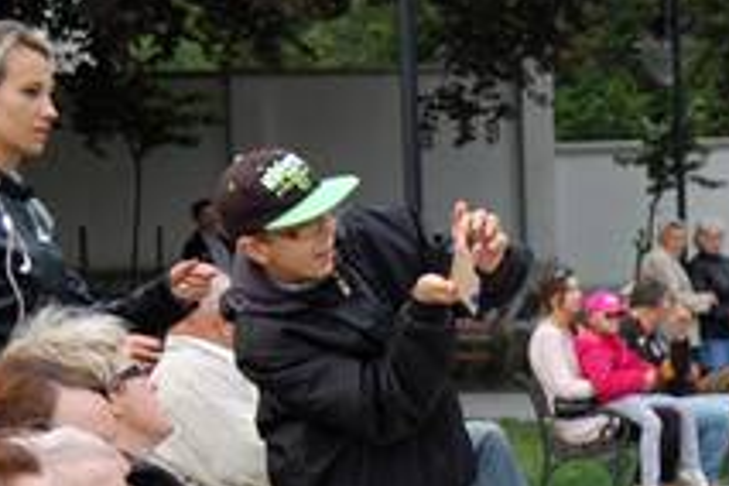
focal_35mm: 118
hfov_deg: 17.3
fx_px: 2389
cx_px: 541
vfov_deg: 11.4
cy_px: 608
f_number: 5.6
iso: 360
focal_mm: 28
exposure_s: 1/125
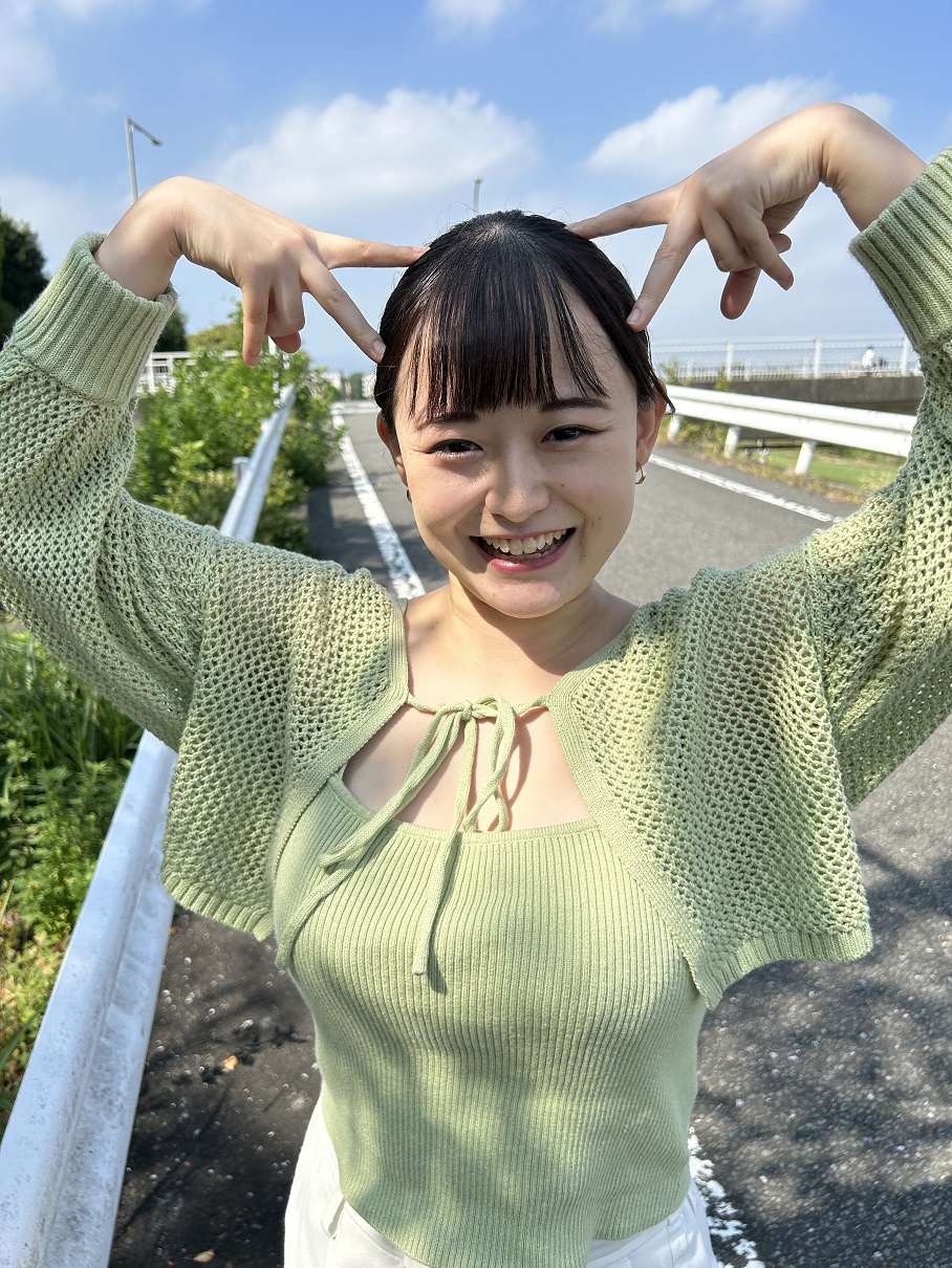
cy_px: 634
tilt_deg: -12.4
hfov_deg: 53.1
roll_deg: +0.9
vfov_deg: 67.3
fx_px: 953
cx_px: 476
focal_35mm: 26
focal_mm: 5.7
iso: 50
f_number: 1.5
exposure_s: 1/2994
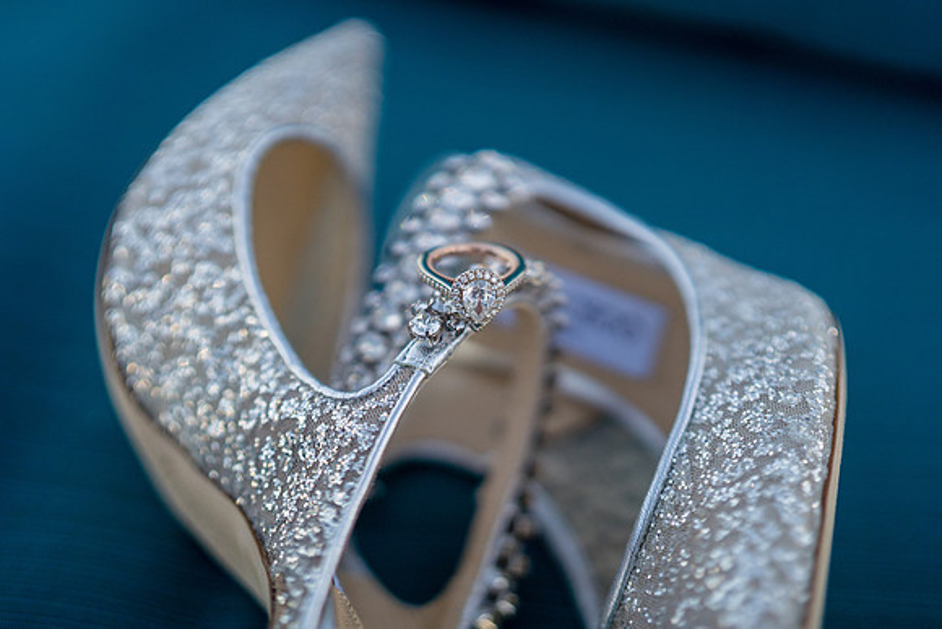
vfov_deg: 21.8
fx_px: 1625
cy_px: 238
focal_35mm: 62
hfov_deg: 32.3
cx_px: 494
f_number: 1.4
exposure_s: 1/4000
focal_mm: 50
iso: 250
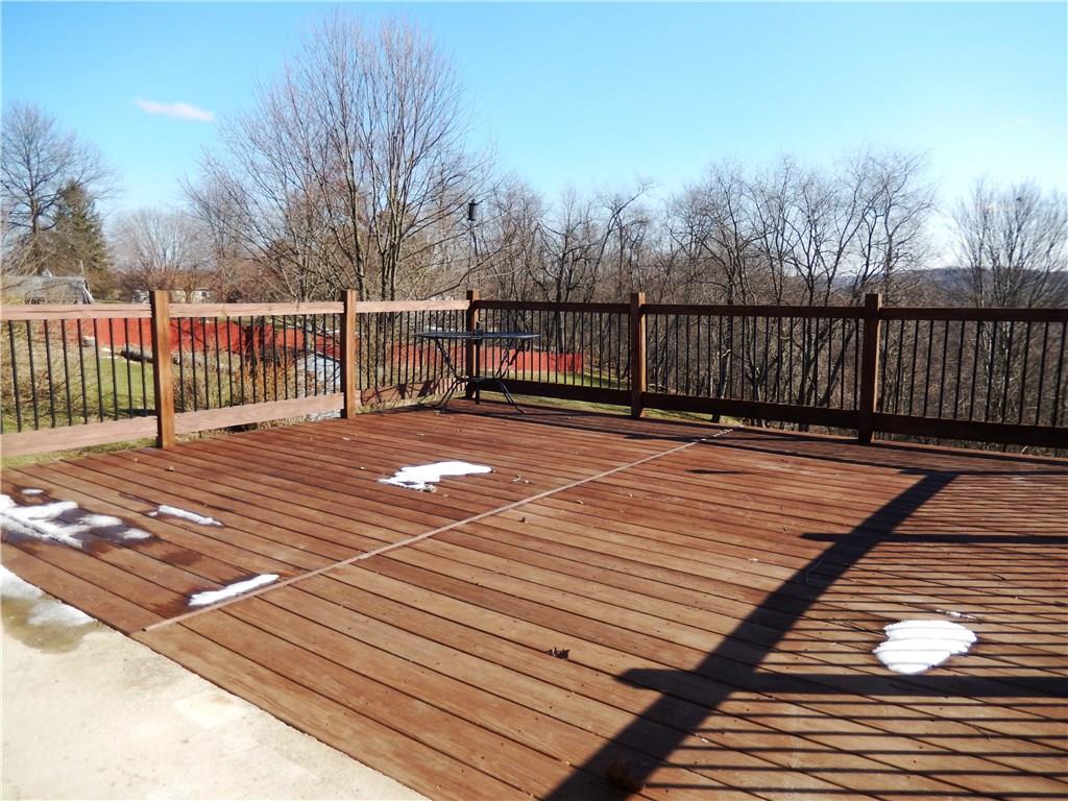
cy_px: 400
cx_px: 534
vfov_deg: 54.9
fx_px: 771
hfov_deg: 69.4
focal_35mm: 25
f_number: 3.4
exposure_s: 1/800
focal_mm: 4.5
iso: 125
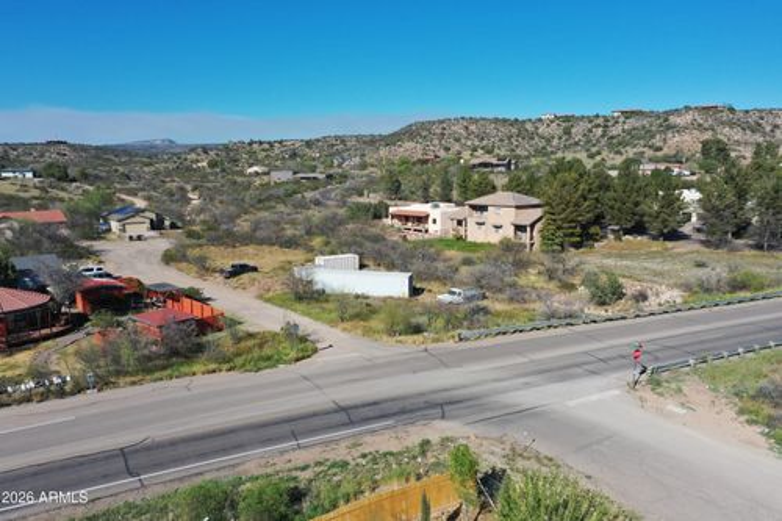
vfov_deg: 46.4
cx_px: 391
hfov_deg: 65.5
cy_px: 260
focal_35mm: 28
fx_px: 608
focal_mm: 10.26
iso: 100
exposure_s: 1/640
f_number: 5
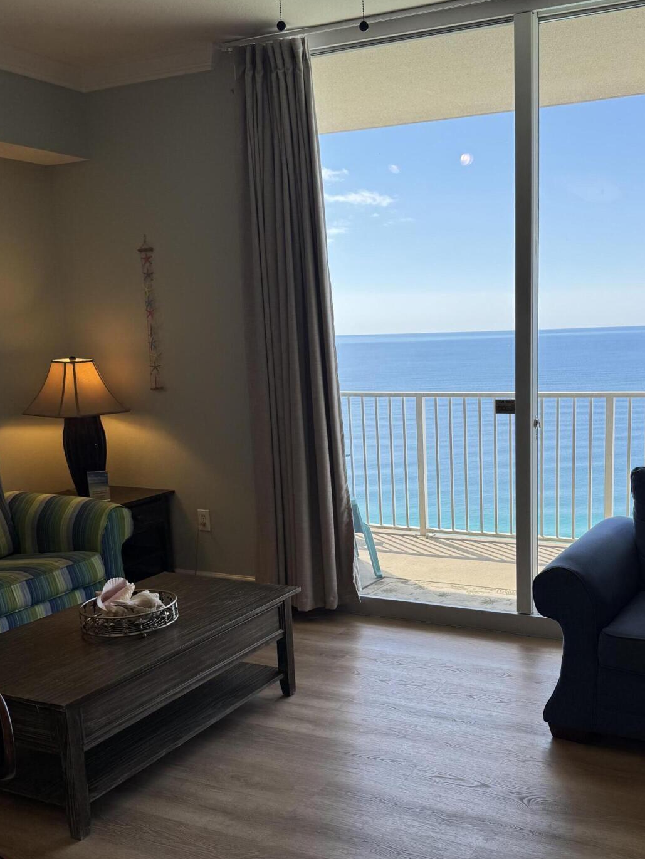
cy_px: 509
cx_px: 434
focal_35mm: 35
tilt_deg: -13.5
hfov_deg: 40.2
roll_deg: +2.2
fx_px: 869
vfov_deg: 52.3
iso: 80
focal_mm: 6.76
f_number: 1.78
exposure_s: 1/802
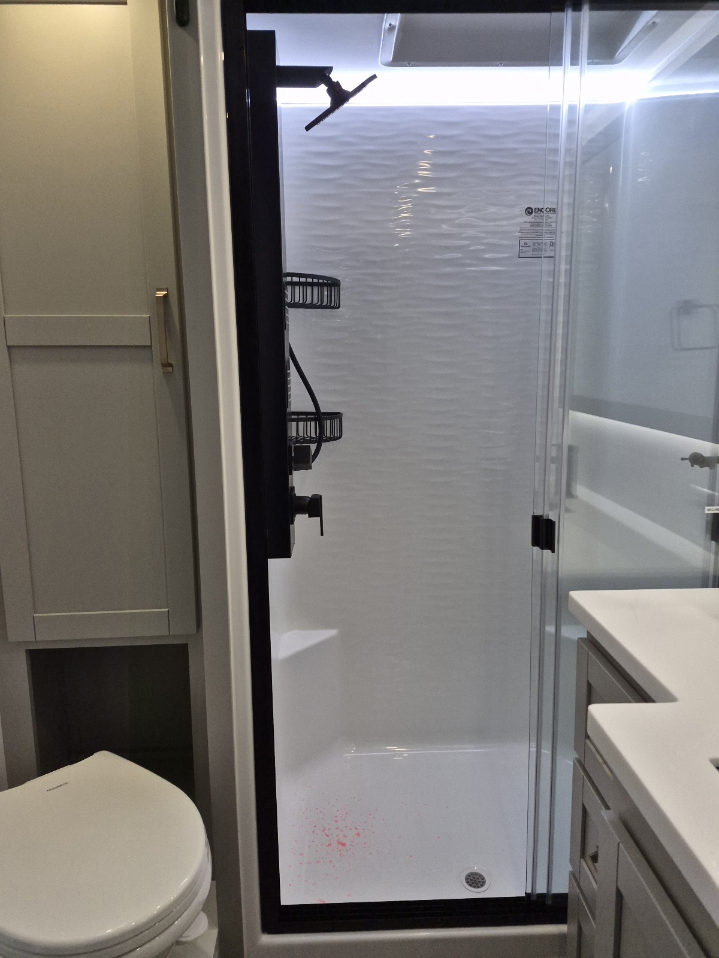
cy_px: 479
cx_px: 360
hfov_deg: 58.9
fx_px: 637
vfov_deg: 73.9
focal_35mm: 23
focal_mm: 5.4
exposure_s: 1/182
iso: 200
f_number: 1.8
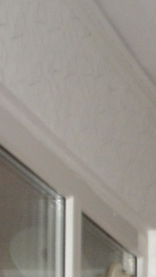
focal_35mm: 250
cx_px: 579
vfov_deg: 8.1
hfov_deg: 4.5
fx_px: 1838
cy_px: 593
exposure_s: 1/60
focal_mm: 20
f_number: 3.5
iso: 800
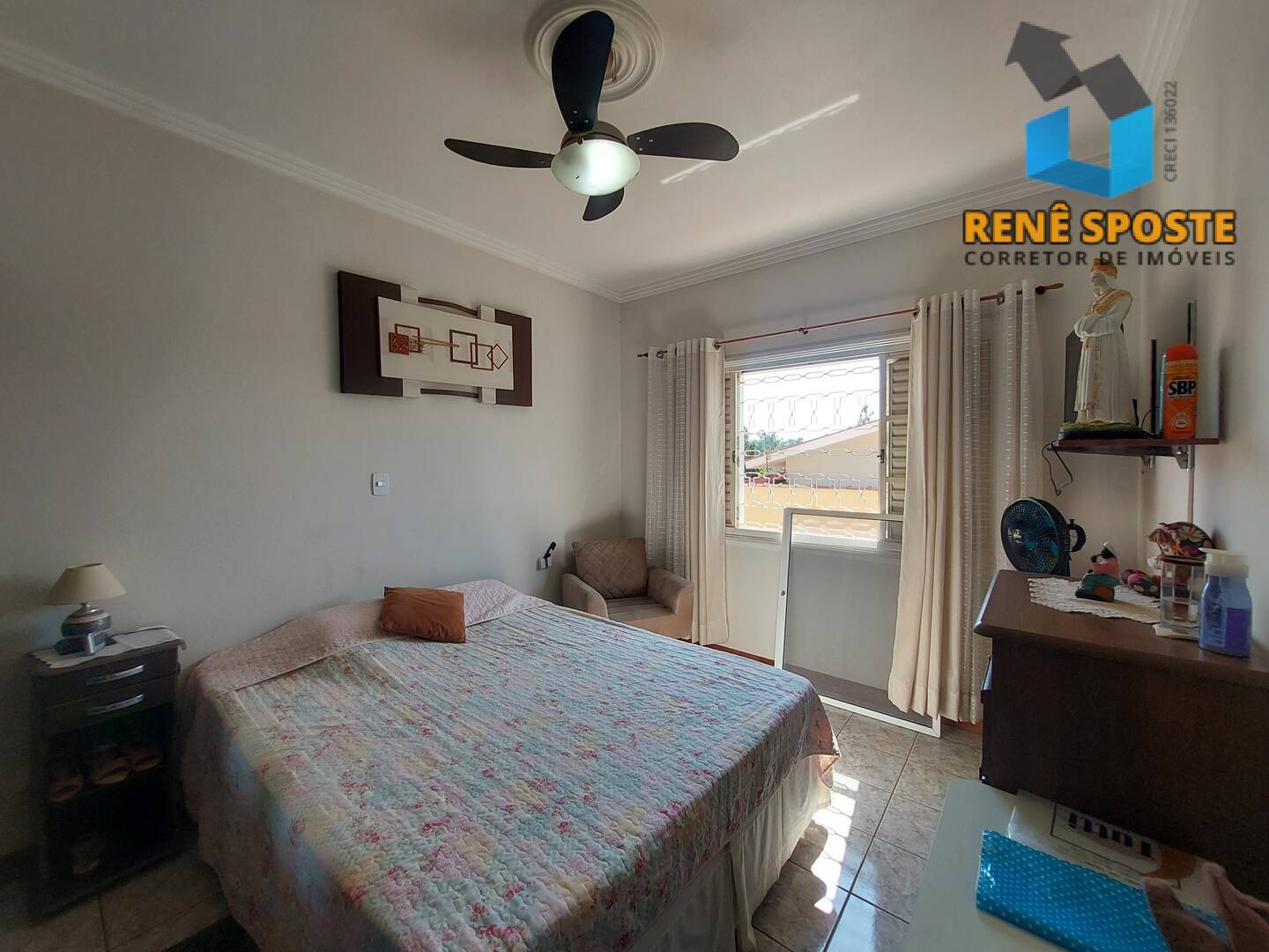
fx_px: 477
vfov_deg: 89.9
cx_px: 634
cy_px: 476
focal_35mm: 13
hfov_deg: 106.2
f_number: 2.2
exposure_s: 1/161
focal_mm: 1.74
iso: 40
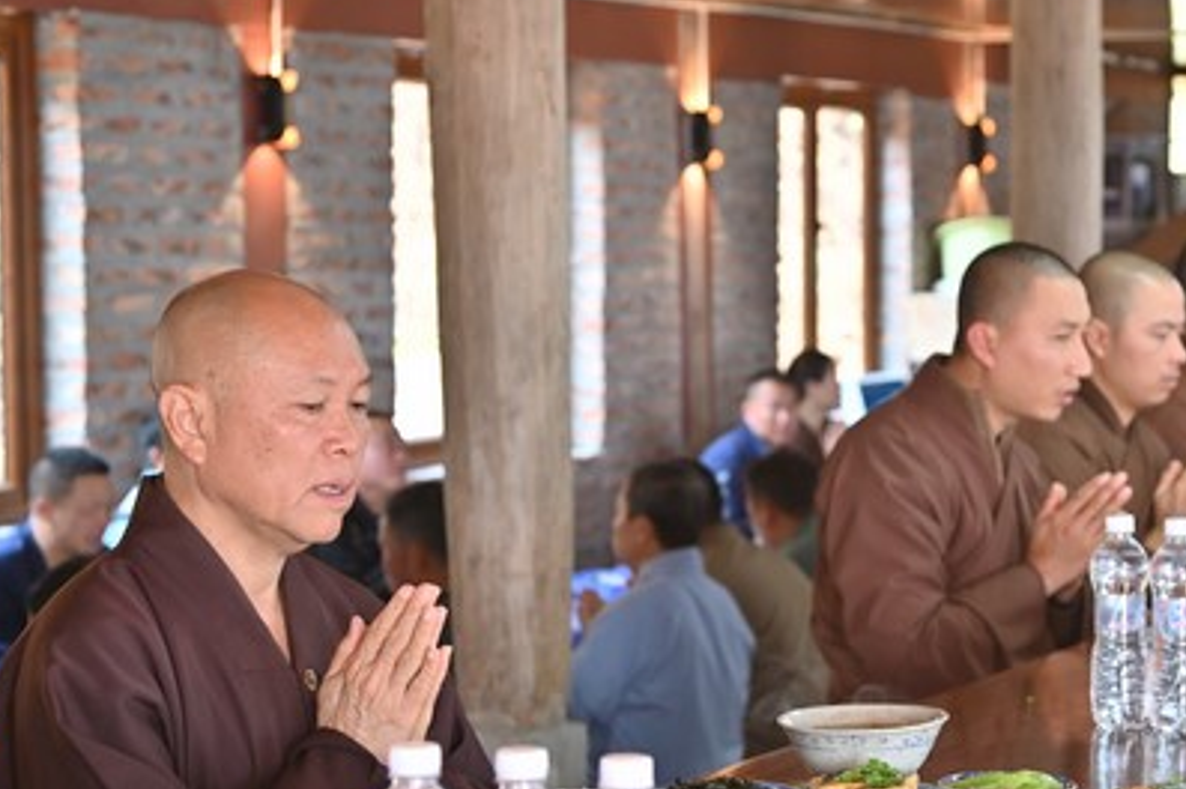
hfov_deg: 22.5
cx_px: 836
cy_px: 454
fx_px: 2962
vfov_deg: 15.2
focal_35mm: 90
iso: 640
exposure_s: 1/125
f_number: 4.5
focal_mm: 55
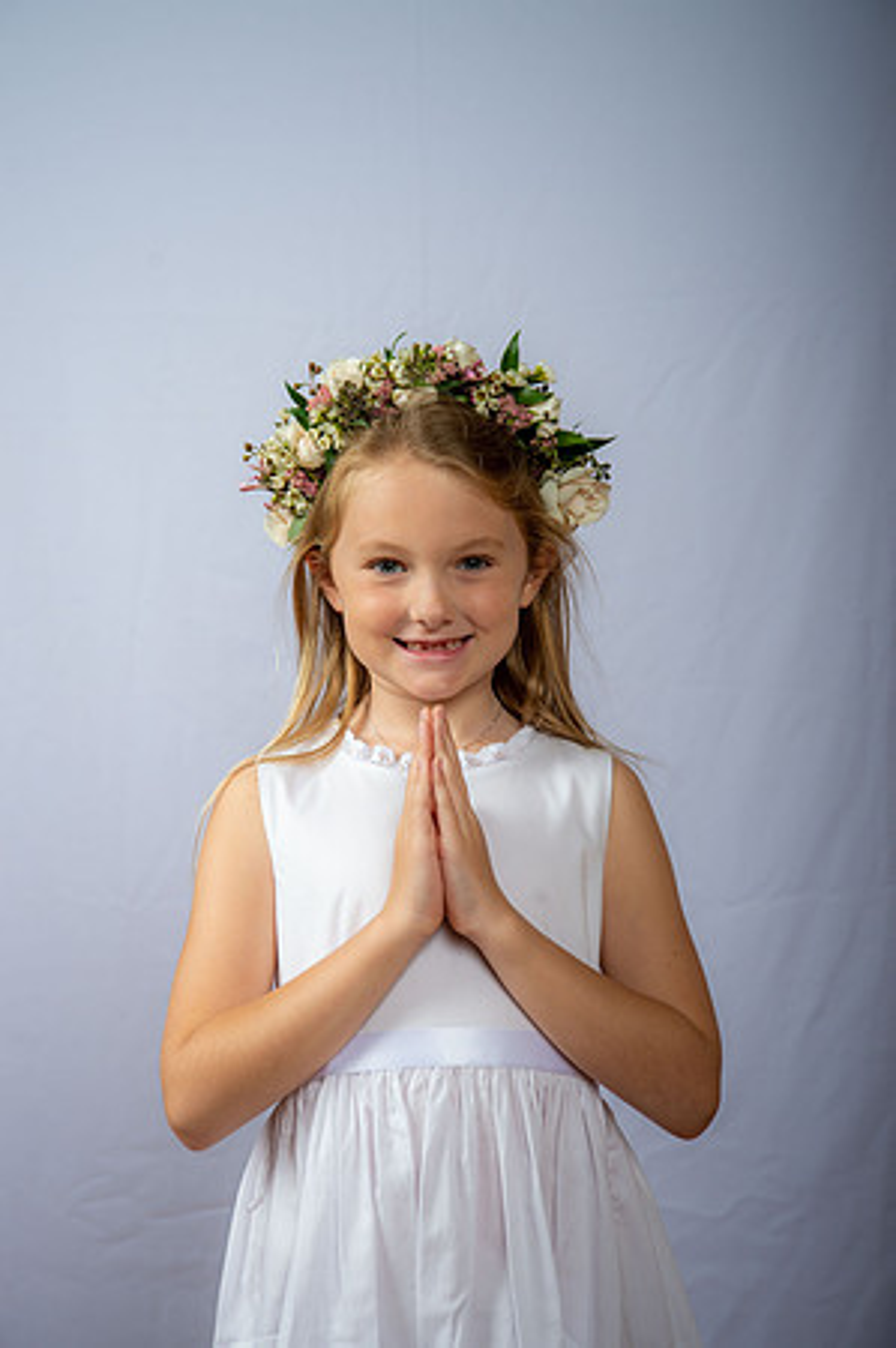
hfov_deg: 20.9
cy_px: 674
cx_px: 448
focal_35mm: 65
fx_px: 2432
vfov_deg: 31.0
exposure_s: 1/200
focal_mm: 65
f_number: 6.3
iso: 250
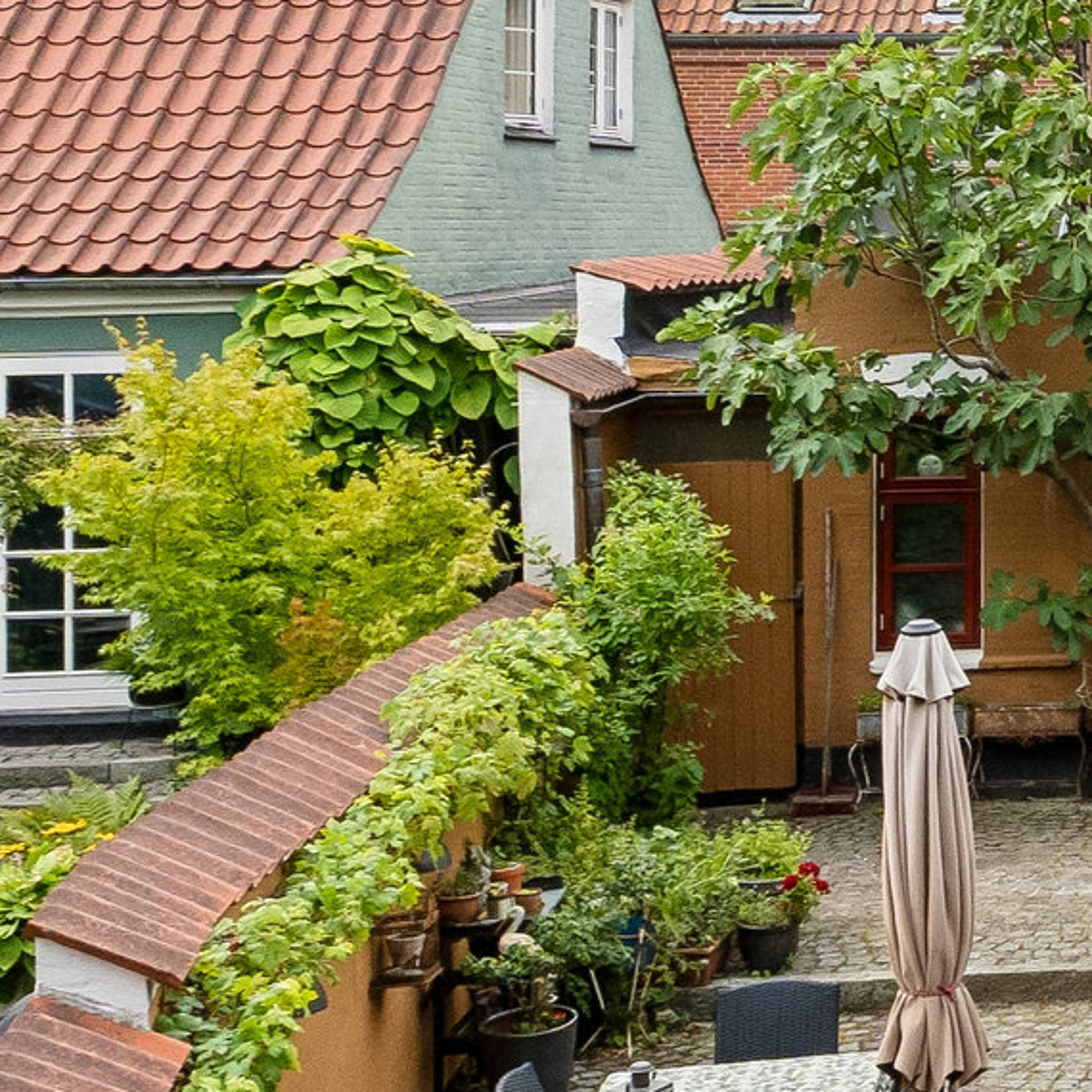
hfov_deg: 16.0
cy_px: 780
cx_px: 2113
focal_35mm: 87
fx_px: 3114
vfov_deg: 19.8
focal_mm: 13
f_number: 8
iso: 400
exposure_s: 1/320
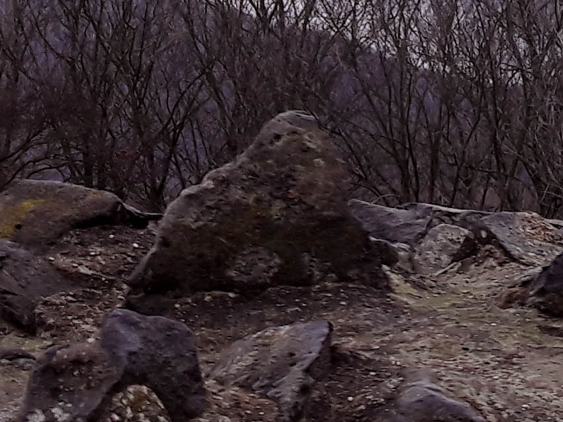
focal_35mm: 136
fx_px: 2211
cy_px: 195
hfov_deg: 13.8
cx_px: 784
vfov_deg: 10.9
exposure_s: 1/33
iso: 64
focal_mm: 3.7
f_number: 1.9
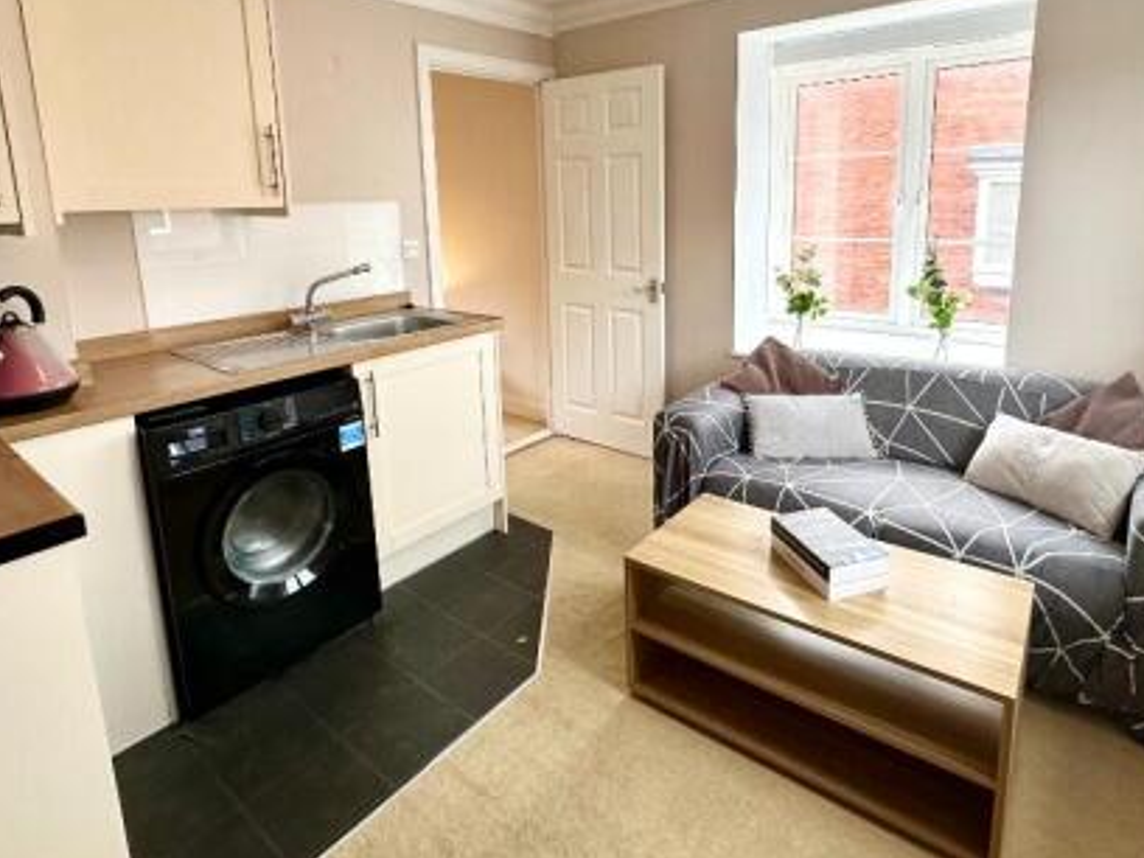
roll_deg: +2.4
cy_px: 310
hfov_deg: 81.7
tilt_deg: -8.2
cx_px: 607
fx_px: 661
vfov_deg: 64.8
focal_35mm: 20
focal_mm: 2.22
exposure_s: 1/100
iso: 125
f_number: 2.2
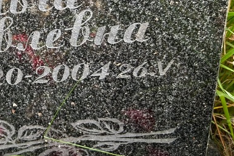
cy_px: -4
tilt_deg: -29.9
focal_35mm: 57
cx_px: 7
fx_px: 370
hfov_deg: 32.6
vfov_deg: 22.7
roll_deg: +7.4
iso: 32
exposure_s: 1/123
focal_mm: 5.7
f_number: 1.5
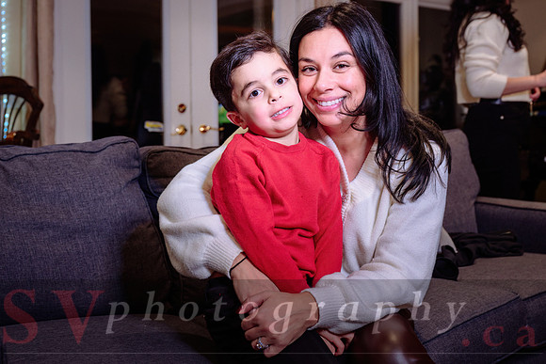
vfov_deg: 28.5
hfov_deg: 41.7
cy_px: 164
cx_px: 273
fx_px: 716
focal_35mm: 47
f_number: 4.5
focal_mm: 43
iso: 500
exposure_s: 1/50
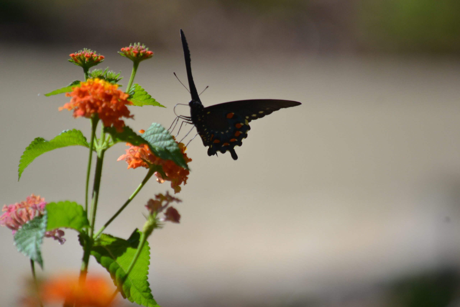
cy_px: 154
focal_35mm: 450
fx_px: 5750
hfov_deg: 4.6
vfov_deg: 3.1
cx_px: 230
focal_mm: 300
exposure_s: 1/1250
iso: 400
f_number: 5.6
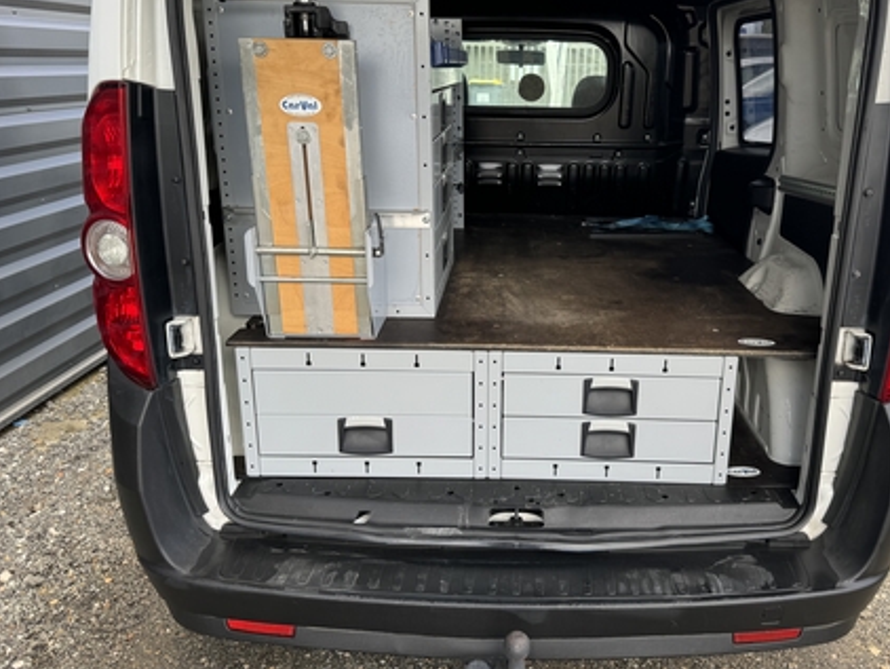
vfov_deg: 48.2
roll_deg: -1.3
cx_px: 517
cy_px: 294
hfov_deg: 61.3
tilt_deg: -16.9
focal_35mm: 29
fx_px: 746
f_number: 1.78
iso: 80
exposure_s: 1/312
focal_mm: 6.86
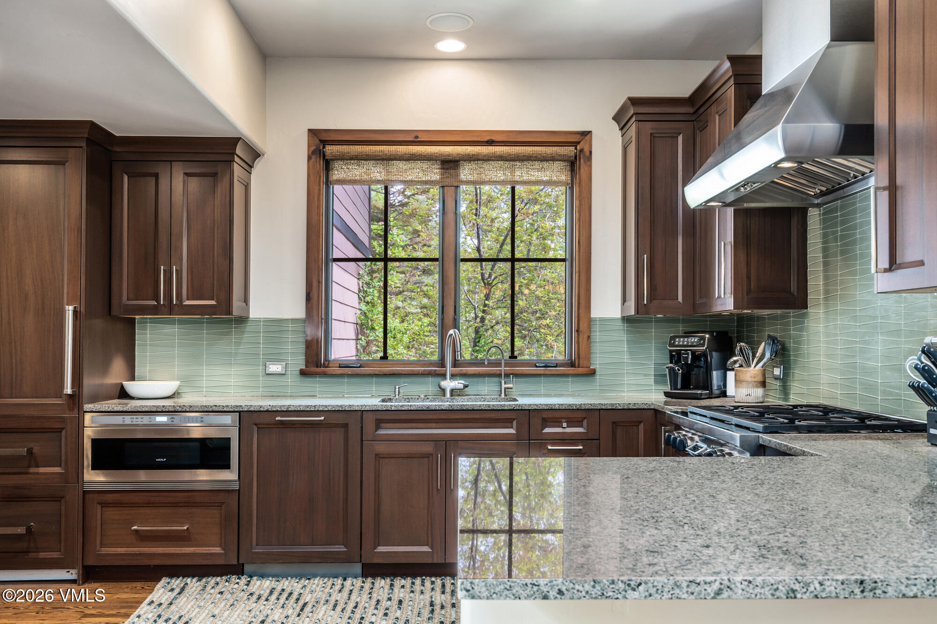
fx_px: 755
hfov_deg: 63.7
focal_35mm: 29
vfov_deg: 45.0
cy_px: 312
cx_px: 468
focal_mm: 29
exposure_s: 1/200
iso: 400
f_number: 11
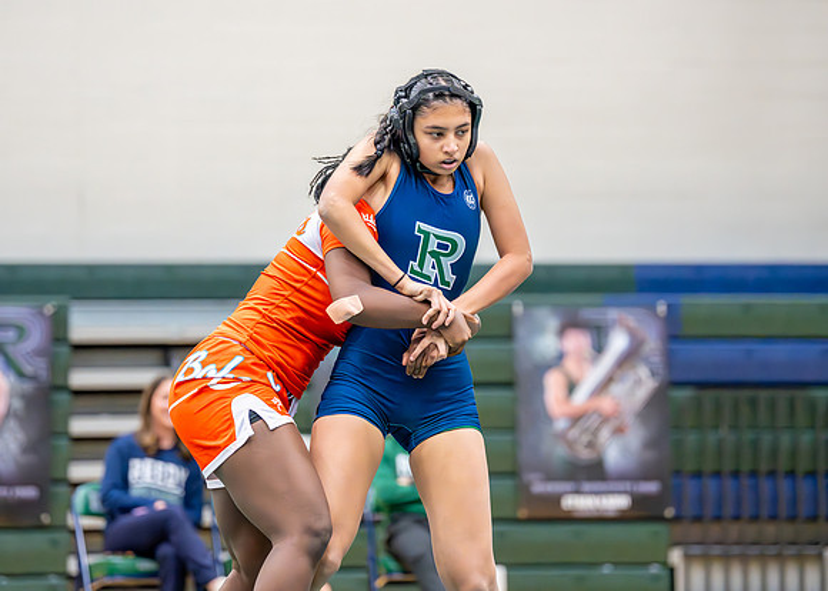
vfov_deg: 9.2
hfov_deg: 12.9
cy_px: 254
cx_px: 356
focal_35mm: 156
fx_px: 3673
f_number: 2.8
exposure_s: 1/1000
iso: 6400
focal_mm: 129
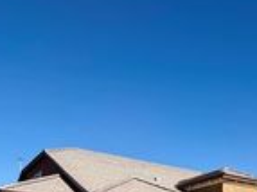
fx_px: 363
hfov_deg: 38.5
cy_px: 227
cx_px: 169
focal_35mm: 49
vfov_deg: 26.5
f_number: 2.2
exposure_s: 1/1087
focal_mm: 2.22
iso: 20
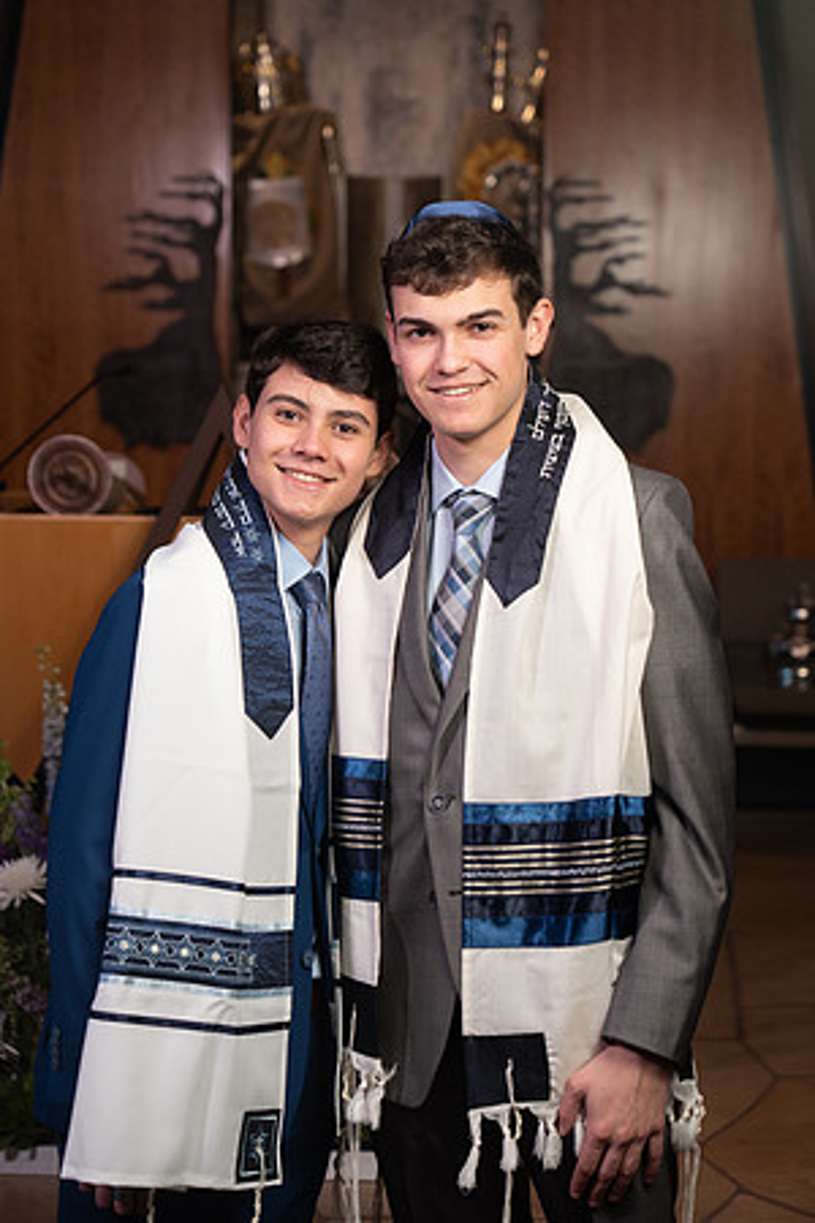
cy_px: 612
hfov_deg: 16.9
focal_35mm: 81
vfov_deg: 25.1
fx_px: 2750
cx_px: 408
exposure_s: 1/250
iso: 500
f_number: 4
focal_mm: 81
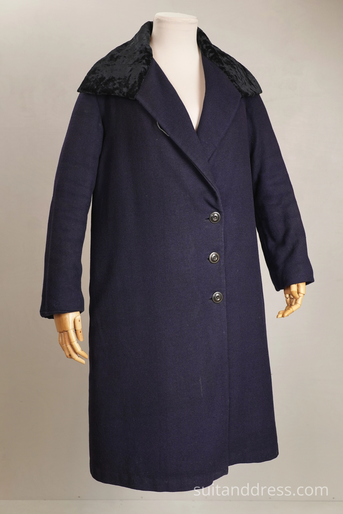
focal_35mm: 48
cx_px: 172
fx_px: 686
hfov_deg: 28.1
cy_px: 257
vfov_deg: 41.1
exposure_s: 1/50
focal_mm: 32
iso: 400
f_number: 5.6
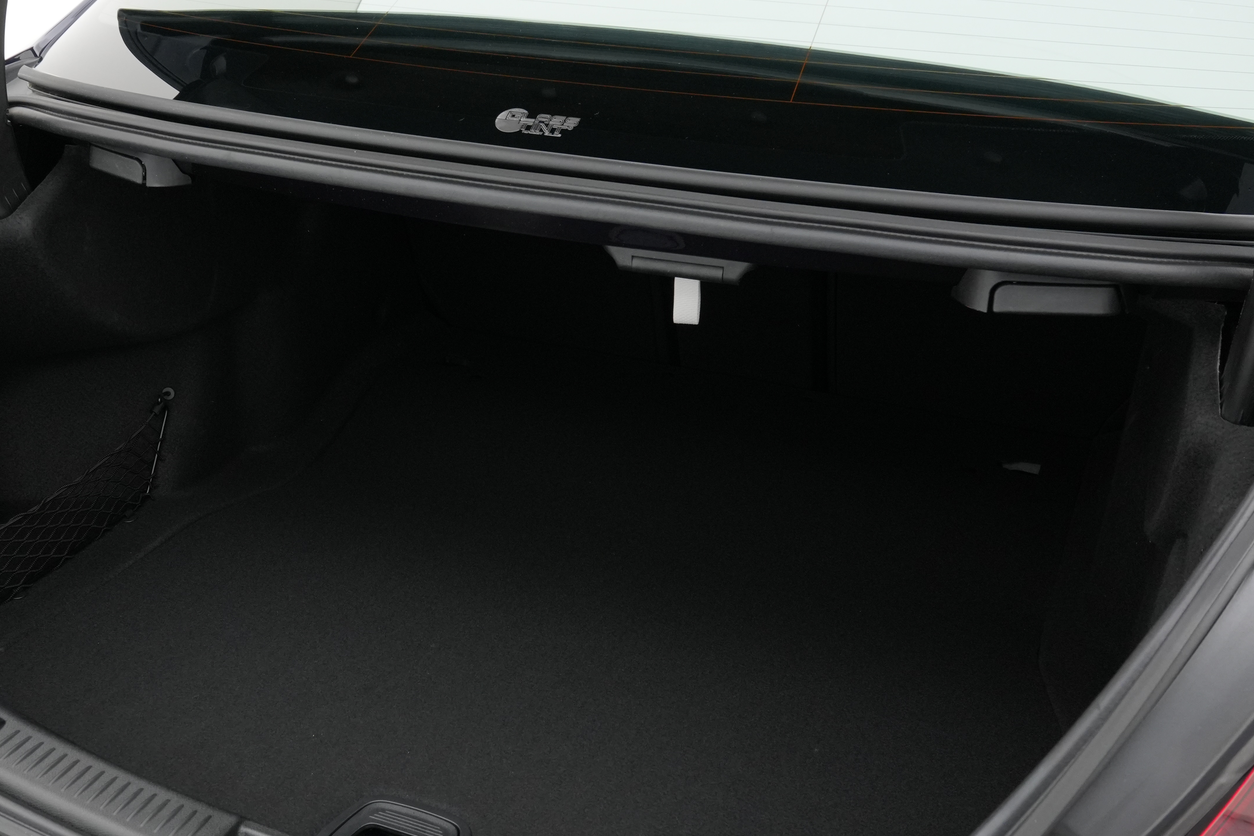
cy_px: 552
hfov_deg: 49.3
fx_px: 1358
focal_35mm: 39
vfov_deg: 33.9
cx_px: 511
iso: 1000
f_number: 8
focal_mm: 18
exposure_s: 1/40
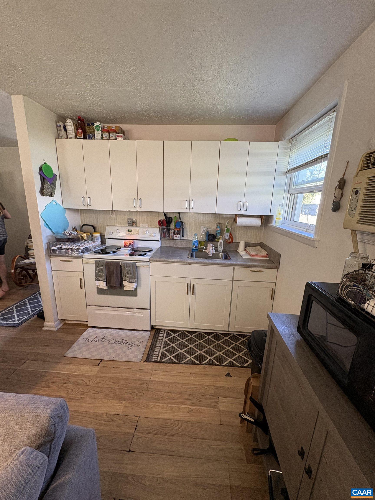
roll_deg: -2.2
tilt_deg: -12.5
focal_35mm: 14
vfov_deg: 102.1
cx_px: 188
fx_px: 202
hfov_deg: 85.7
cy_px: 250
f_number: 2.2
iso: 160
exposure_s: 1/60
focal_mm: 2.22
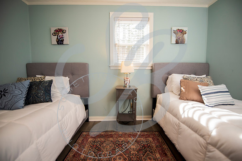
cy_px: 81
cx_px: 122
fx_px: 96
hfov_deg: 103.2
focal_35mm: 14
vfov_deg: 80.2
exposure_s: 1/200
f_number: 2.8
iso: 400
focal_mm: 14
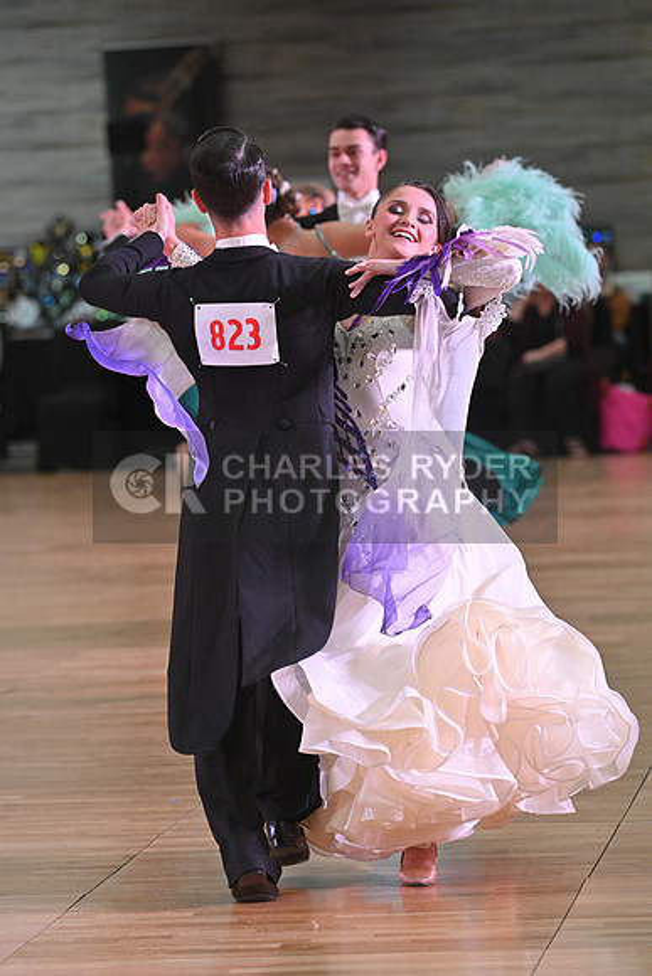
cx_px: 326
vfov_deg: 10.3
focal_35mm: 200
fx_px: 5430
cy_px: 488
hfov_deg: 6.9
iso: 3200
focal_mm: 200
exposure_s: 1/400
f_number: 5.6
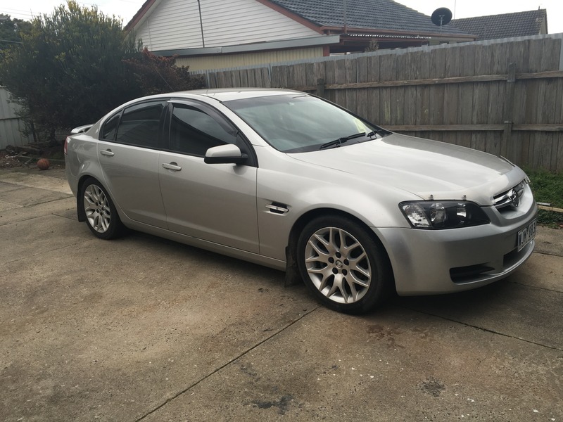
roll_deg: +3.1
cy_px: 211
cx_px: 282
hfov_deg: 61.7
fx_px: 472
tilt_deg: -14.8
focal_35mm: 29
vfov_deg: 48.2
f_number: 2.2
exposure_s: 1/117
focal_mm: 4.15
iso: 25
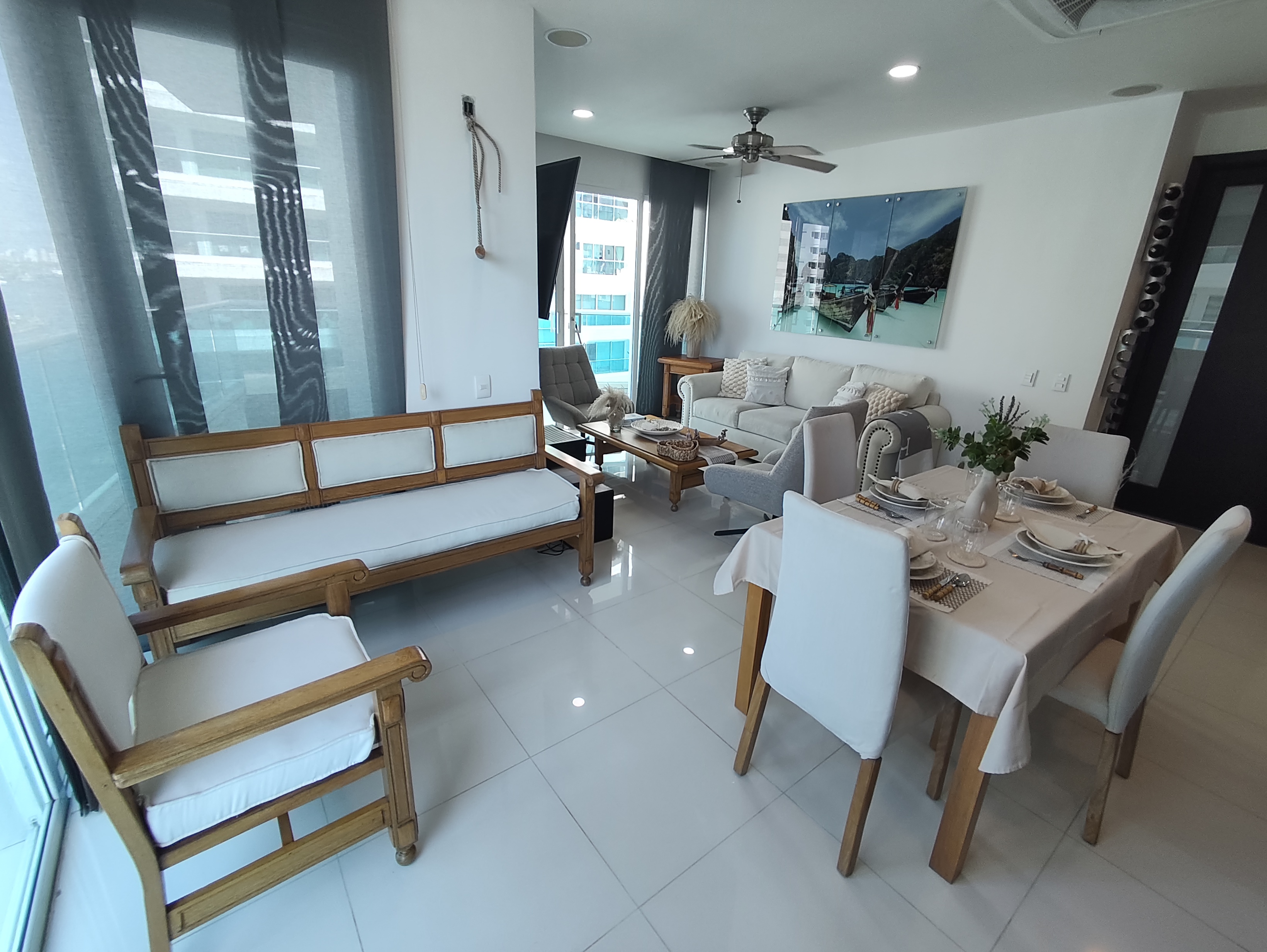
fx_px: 549
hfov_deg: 98.1
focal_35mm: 15
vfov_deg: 81.8
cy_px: 476
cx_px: 634
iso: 50
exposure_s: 1/120
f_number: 2.2
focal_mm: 1.65
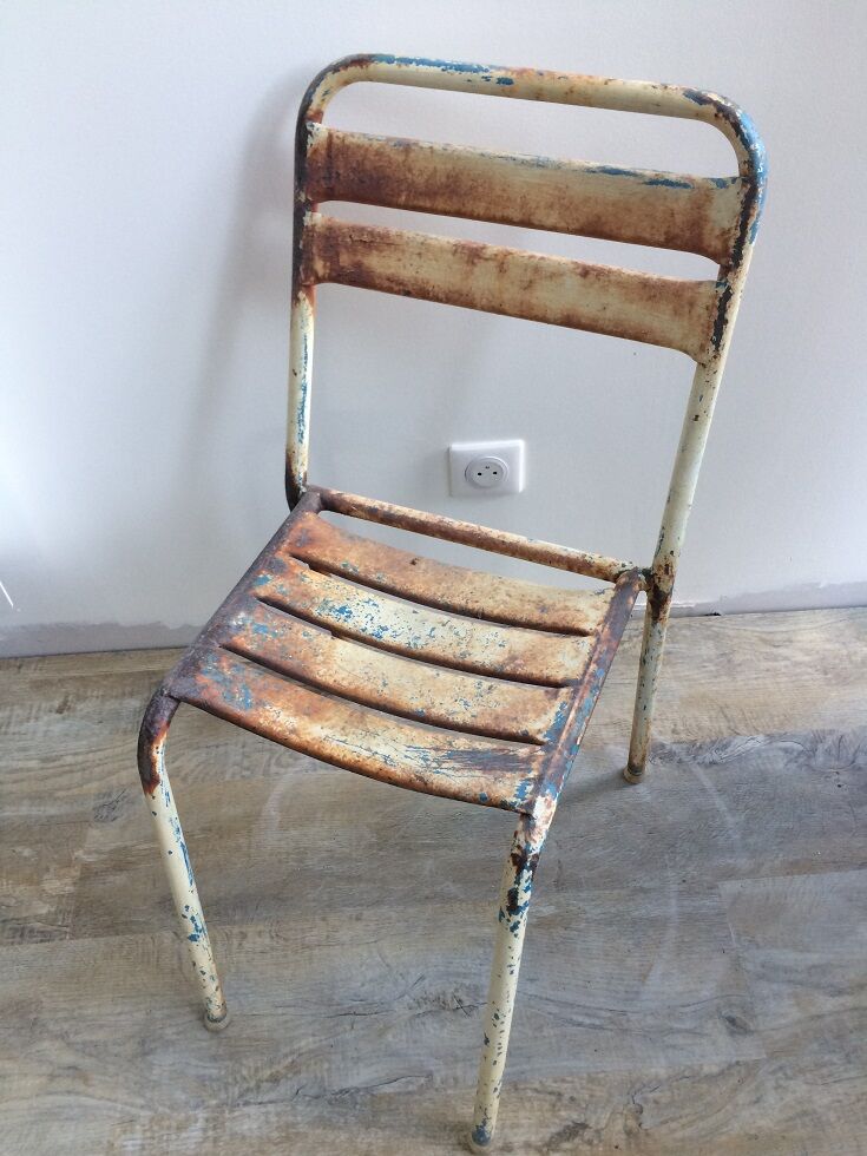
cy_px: 578
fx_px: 968
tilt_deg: -48.3
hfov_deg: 48.2
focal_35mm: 29
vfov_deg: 61.7
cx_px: 434
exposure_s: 1/33
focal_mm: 4.15
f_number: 2.2
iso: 40
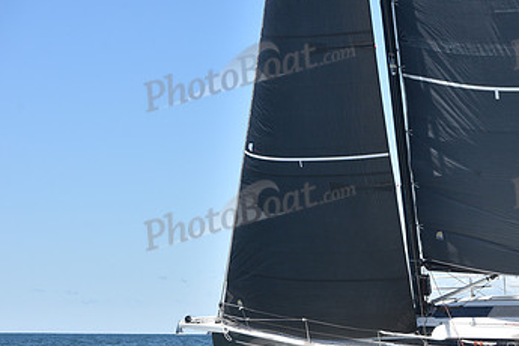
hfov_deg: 14.8
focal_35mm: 138
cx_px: 435
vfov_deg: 9.9
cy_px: 269
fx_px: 1989
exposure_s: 1/800
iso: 250
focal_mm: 82
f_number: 8
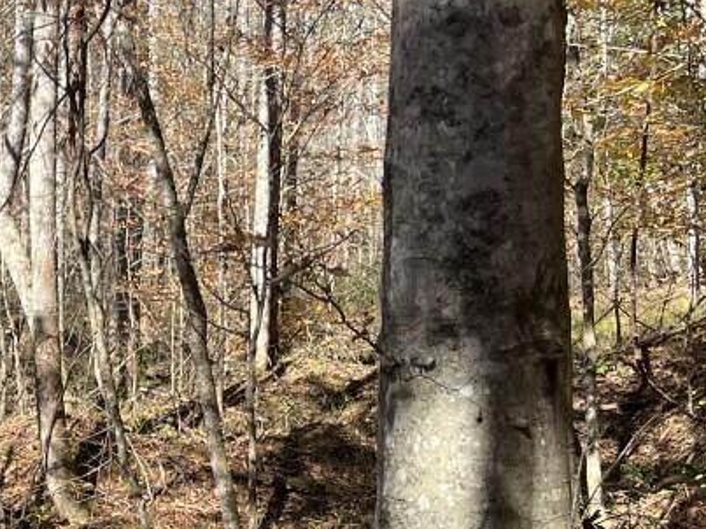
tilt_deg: -4.9
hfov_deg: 21.8
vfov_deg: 17.0
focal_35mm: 86
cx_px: -38
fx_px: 1753
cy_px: 436
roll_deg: +0.0
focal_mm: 5.7
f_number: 1.5
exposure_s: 1/974
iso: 50
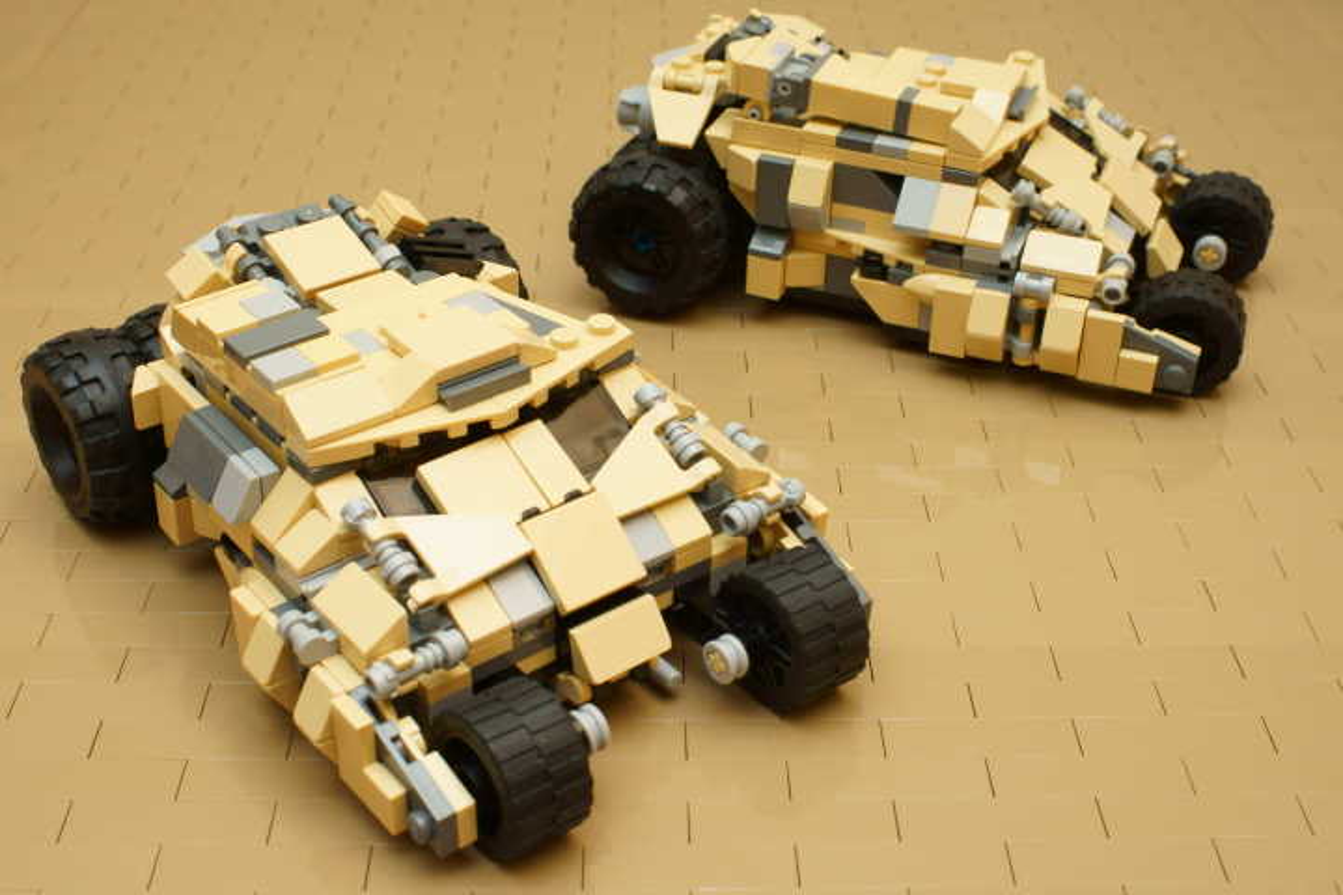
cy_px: 448
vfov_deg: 29.9
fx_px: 1679
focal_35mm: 45
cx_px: 672
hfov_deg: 43.6
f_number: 14
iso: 400
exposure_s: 1/60
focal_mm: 30
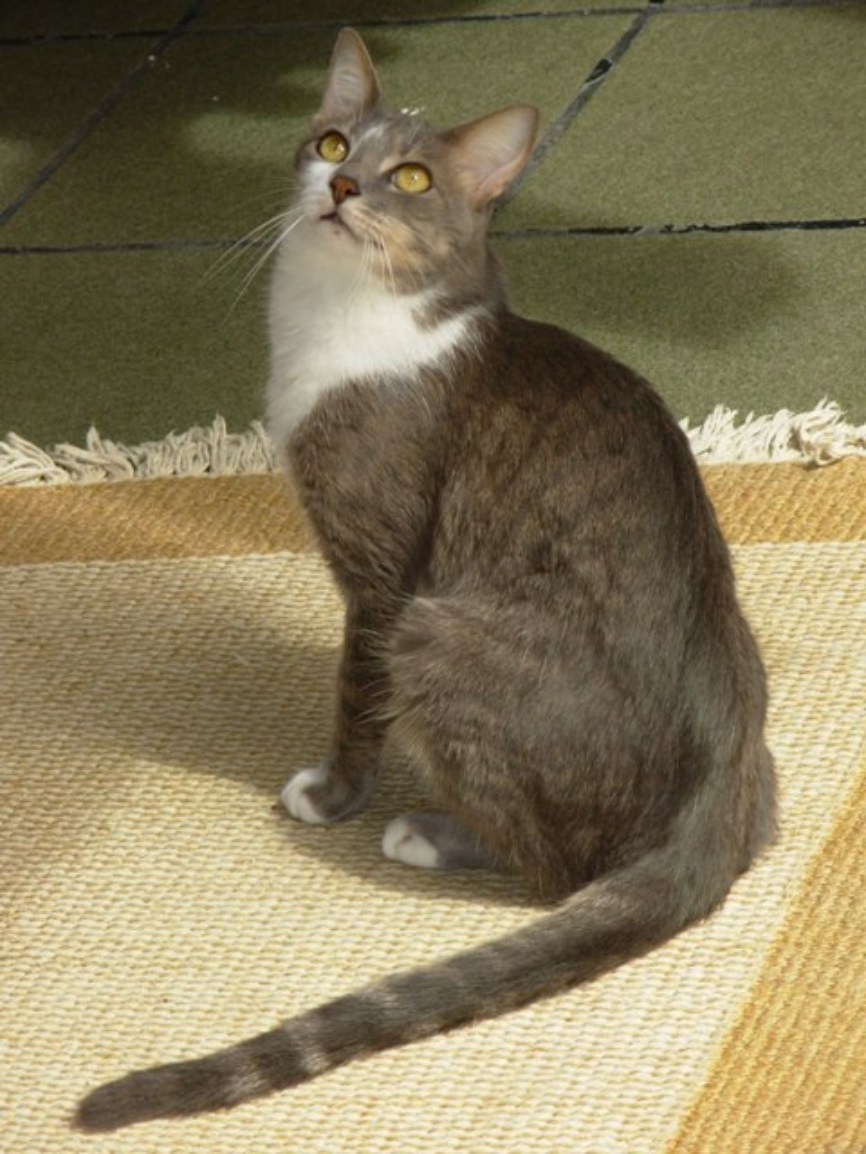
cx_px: 433
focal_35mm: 190
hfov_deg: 7.8
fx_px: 6338
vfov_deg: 10.4
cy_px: 577
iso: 50
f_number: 5
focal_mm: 31.4
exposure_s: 1/98.7
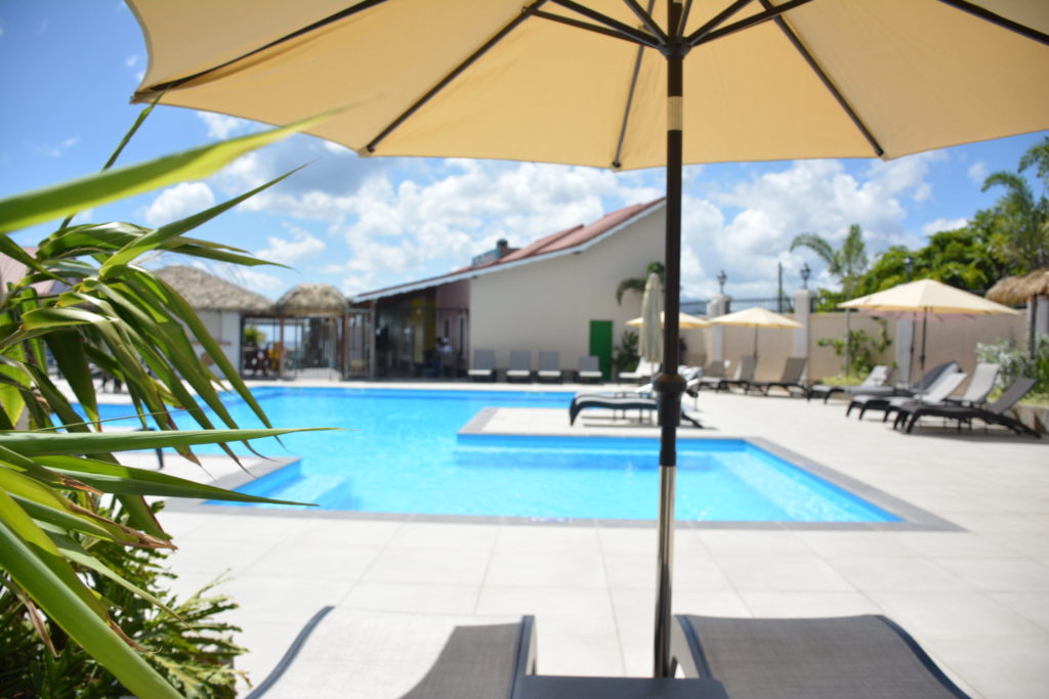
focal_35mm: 27
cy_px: 350
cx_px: 524
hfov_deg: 67.4
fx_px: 787
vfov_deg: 47.9
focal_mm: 18
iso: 500
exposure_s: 1/4000
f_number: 3.5
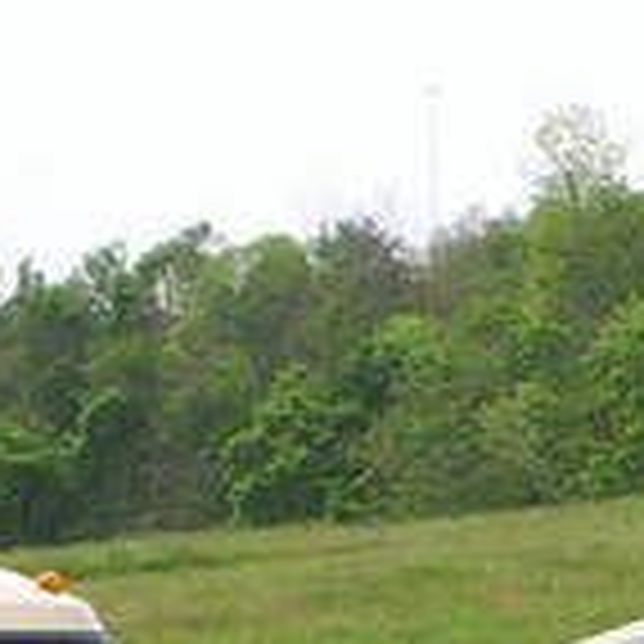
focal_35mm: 191
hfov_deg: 8.8
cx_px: 1121
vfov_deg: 8.8
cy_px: 1083
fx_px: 4020
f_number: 4.5
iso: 100
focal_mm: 4.99
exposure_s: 1/623
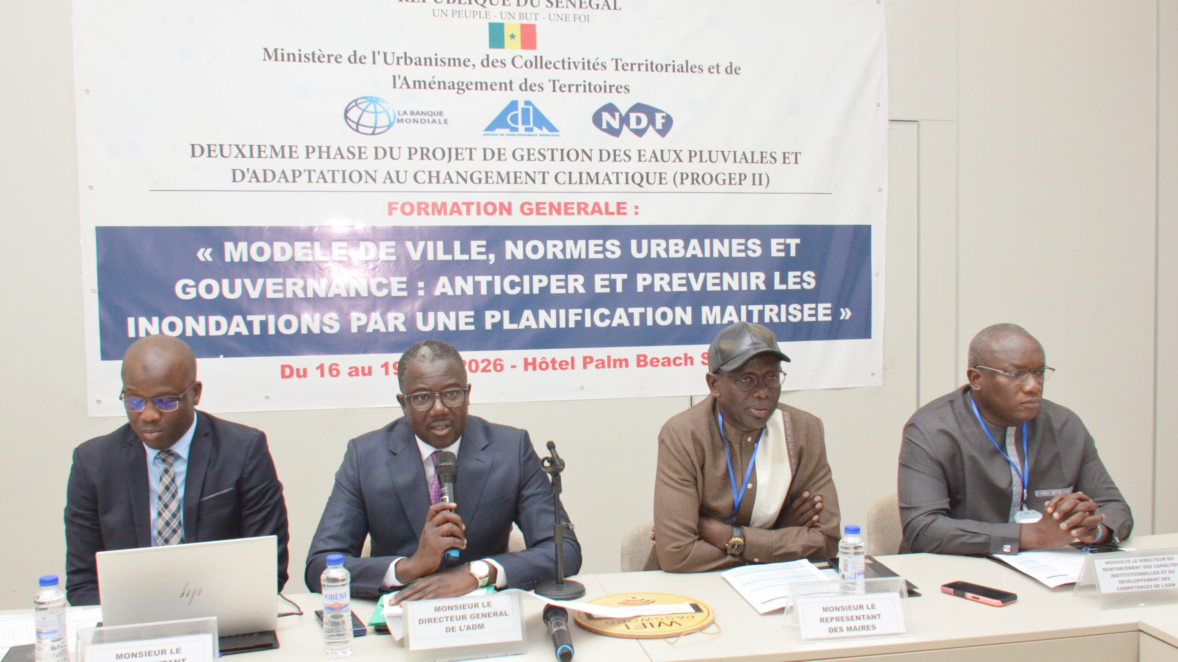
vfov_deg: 35.1
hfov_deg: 58.7
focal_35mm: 34
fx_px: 1047
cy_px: 359
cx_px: 581
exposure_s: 1/80
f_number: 7.1
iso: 2500
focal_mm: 21
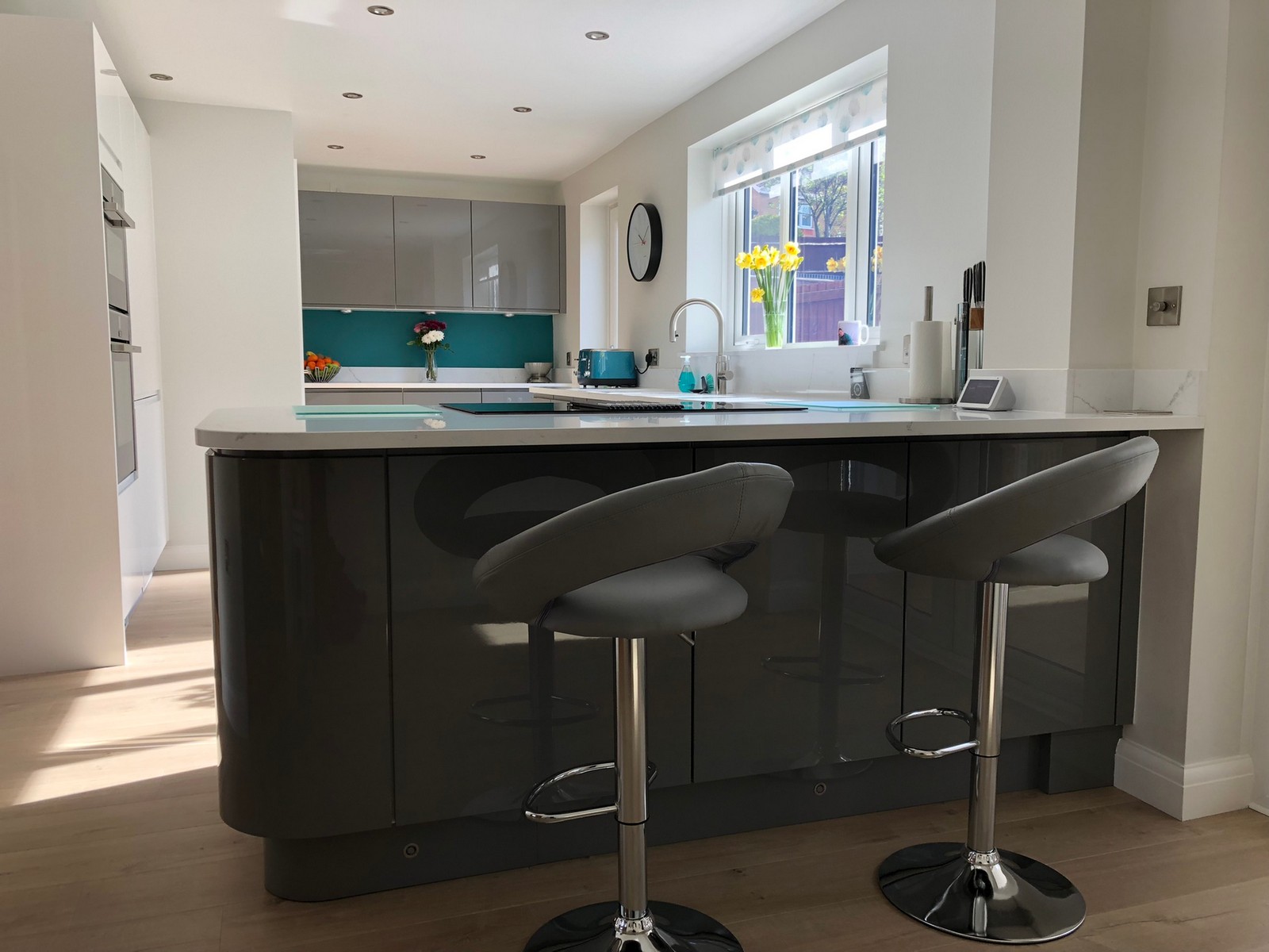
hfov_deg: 63.4
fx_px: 1026
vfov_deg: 49.7
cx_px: 634
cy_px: 476
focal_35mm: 28
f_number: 1.8
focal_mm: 4
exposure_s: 1/120
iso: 25
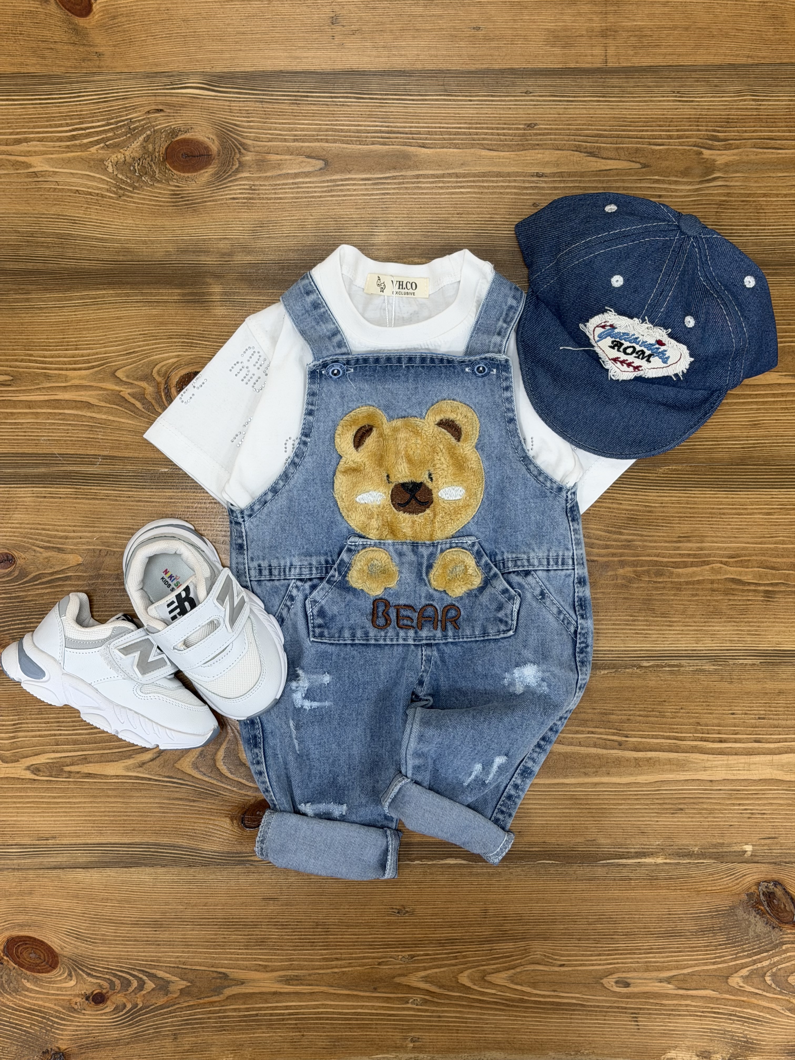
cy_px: 530
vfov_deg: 39.7
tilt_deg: -88.0
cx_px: 398
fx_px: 1470
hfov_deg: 30.3
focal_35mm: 48
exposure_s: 1/100
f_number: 1.78
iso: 50
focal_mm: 6.76
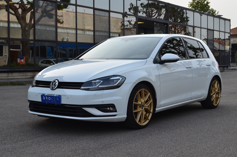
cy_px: 79
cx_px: 125
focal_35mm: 56
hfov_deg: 36.0
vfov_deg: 24.3
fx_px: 365
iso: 200
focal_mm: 35
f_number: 11
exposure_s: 1/100
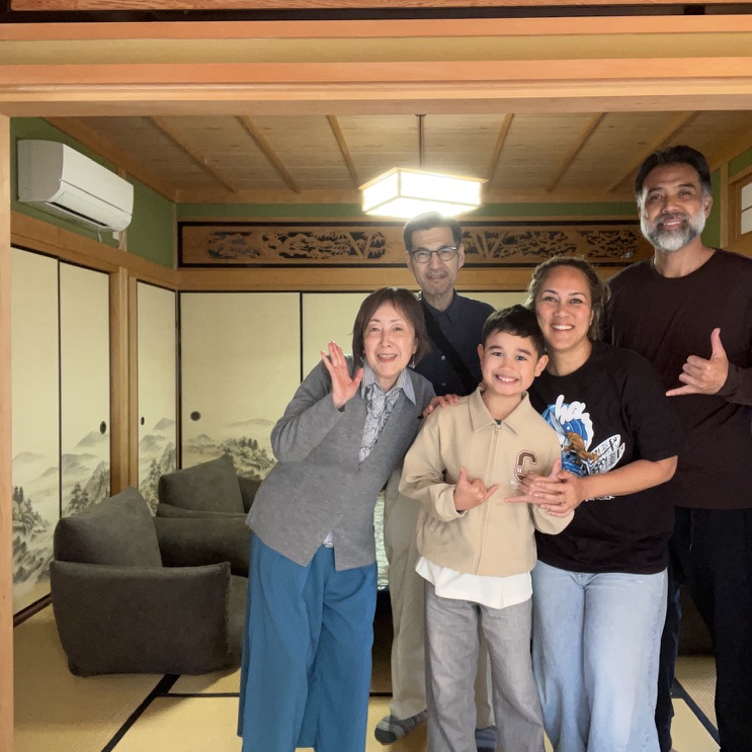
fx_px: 688
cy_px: 369
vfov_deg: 57.3
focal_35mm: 28
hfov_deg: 57.2
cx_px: 417
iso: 320
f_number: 2.2
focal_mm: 2.71
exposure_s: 1/30
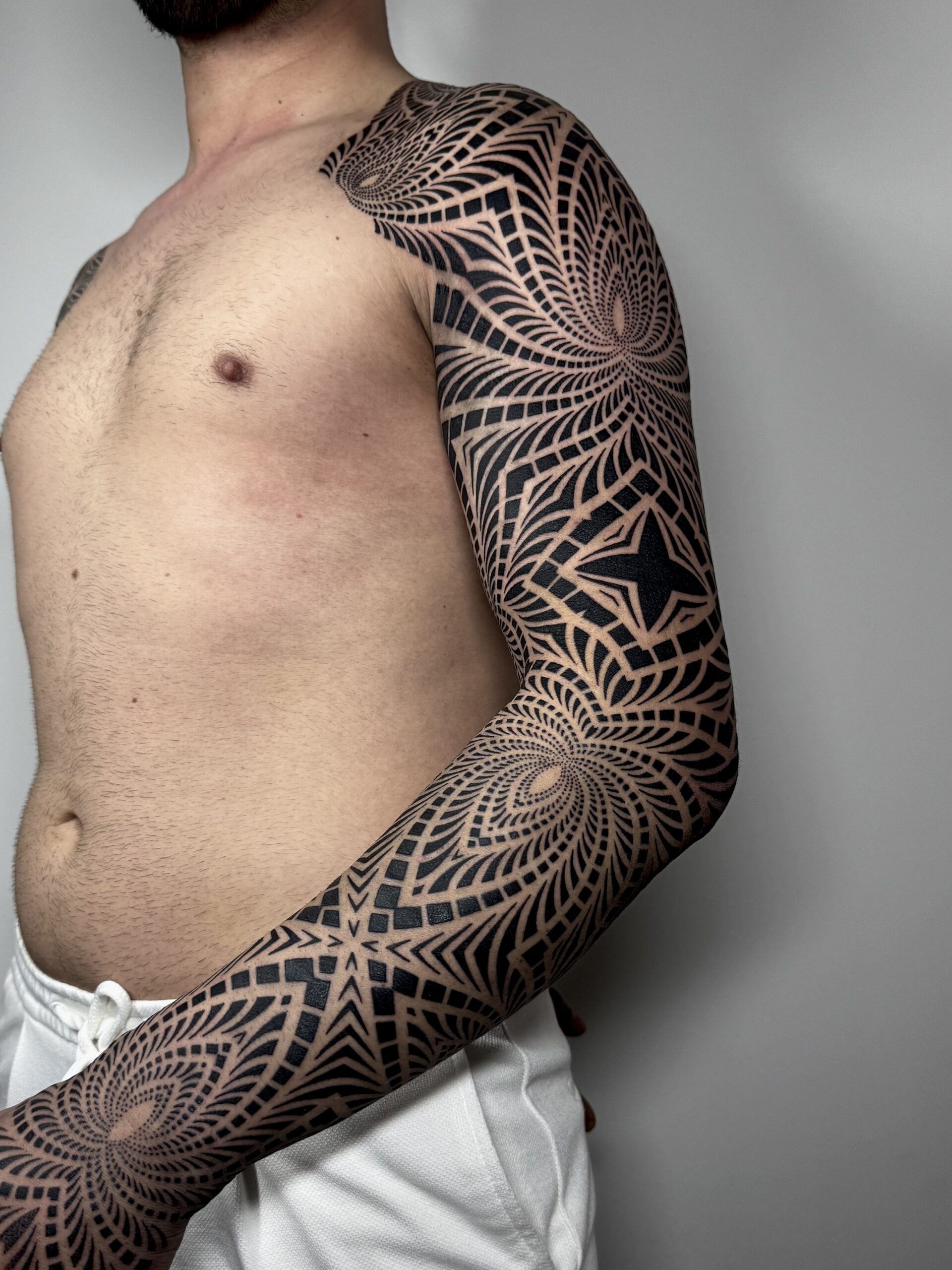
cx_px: 476
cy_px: 635
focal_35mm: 24
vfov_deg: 71.6
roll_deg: +1.5
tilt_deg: +2.1
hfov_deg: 56.8
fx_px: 880
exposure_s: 1/95
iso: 200
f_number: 1.78
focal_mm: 6.76
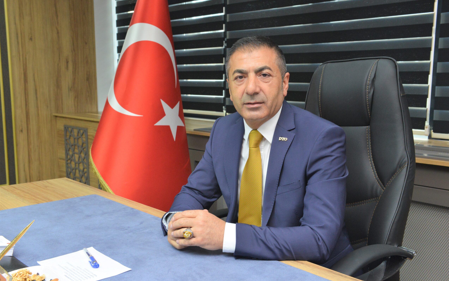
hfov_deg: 50.4
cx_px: 226
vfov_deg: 32.8
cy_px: 147
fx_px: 477
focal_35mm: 39
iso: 2000
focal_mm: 38
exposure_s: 1/60
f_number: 9
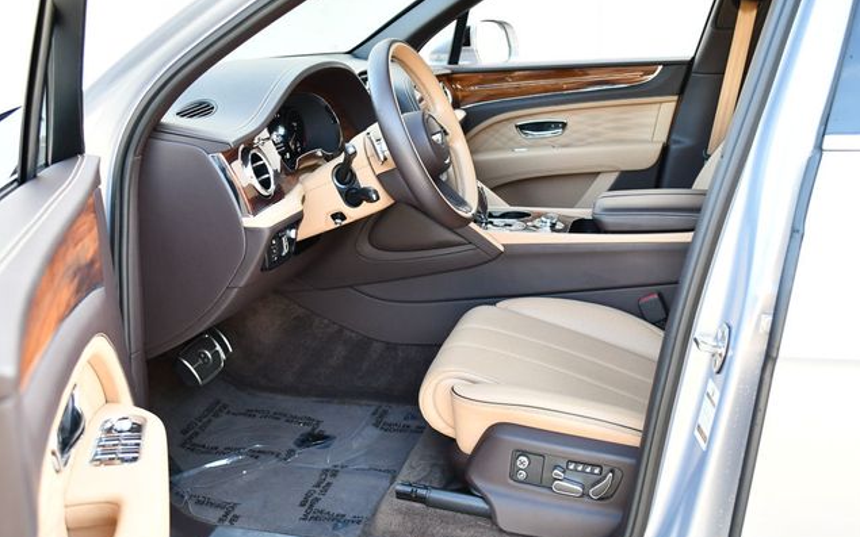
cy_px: 284
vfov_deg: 34.4
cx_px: 432
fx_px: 867
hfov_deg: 52.7
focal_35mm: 37
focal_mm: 18
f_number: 3.5
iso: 800
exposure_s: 1/200
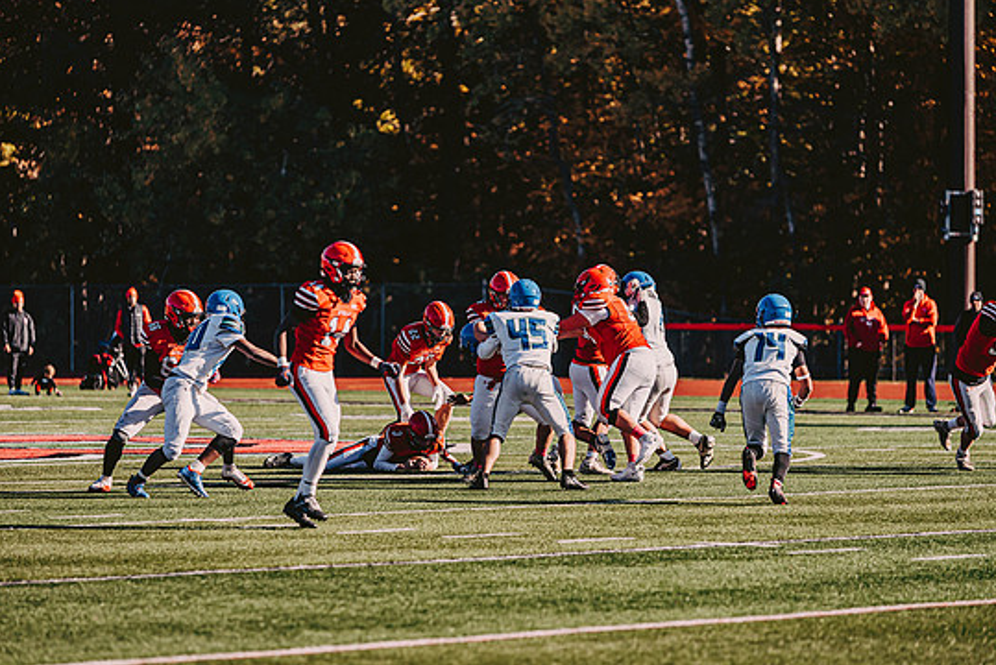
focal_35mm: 183
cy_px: 343
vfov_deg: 7.5
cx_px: 501
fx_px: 5065
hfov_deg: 11.2
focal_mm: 170
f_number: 3.2
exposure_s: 1/2500
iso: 250
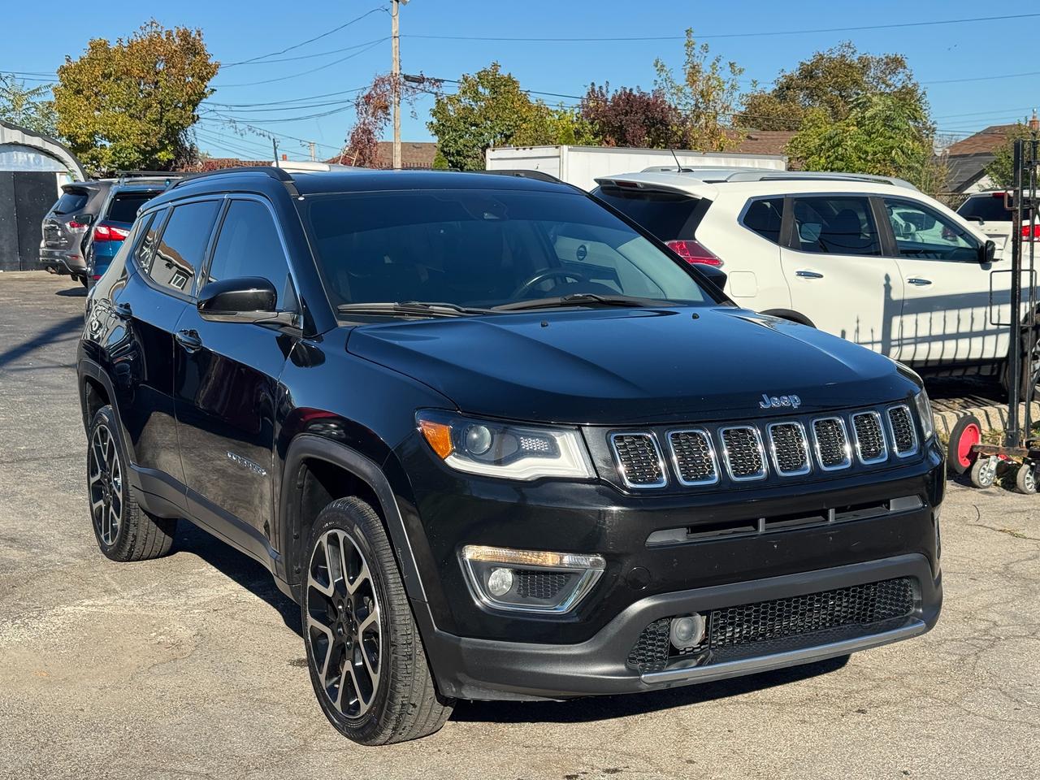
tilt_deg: -7.7
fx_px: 1442
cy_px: 390
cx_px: 520
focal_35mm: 48
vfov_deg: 30.3
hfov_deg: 39.7
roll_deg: +1.3
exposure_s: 1/2415
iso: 64
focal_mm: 6.76
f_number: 1.78
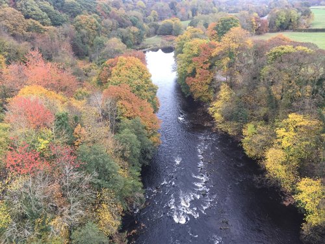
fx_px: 272
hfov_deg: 61.7
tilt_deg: -24.6
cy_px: 122
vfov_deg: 48.2
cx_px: 162
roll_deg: +0.3
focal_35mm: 29
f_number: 2.2
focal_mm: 4.15
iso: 32
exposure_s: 1/50
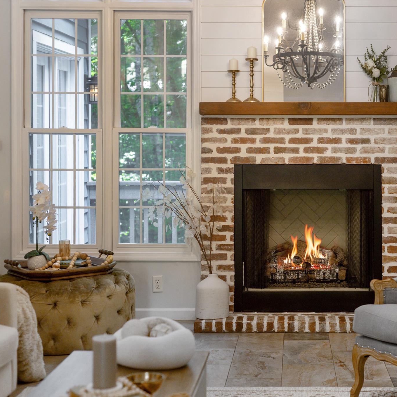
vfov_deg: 26.9
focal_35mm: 64
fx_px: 830
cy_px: 198
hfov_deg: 26.7
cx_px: 274
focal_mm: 50
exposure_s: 1/200
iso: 320
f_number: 3.2
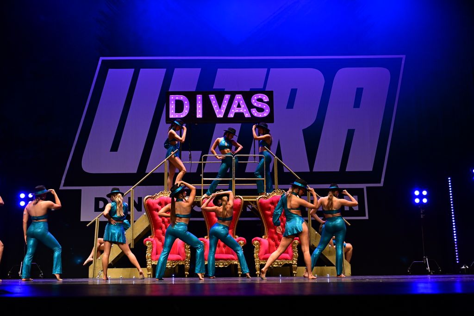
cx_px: 237
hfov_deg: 43.6
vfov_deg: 29.9
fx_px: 593
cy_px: 158
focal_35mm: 45
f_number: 3.5
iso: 2500
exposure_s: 1/1000
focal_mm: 45
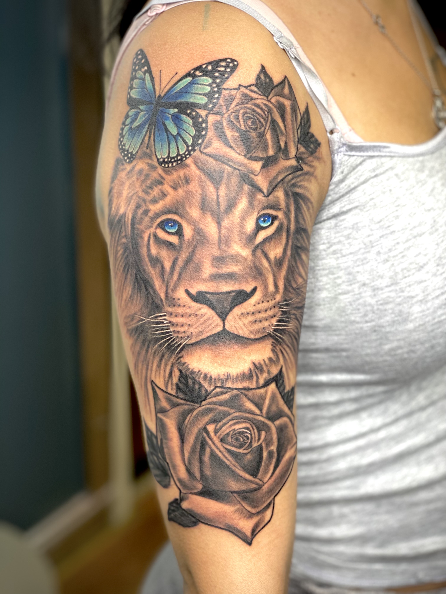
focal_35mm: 52
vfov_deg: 36.8
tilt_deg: -26.1
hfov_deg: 28.0
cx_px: 223
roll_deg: -2.8
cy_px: 297
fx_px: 893
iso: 80
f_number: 2
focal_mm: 6
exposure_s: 1/120
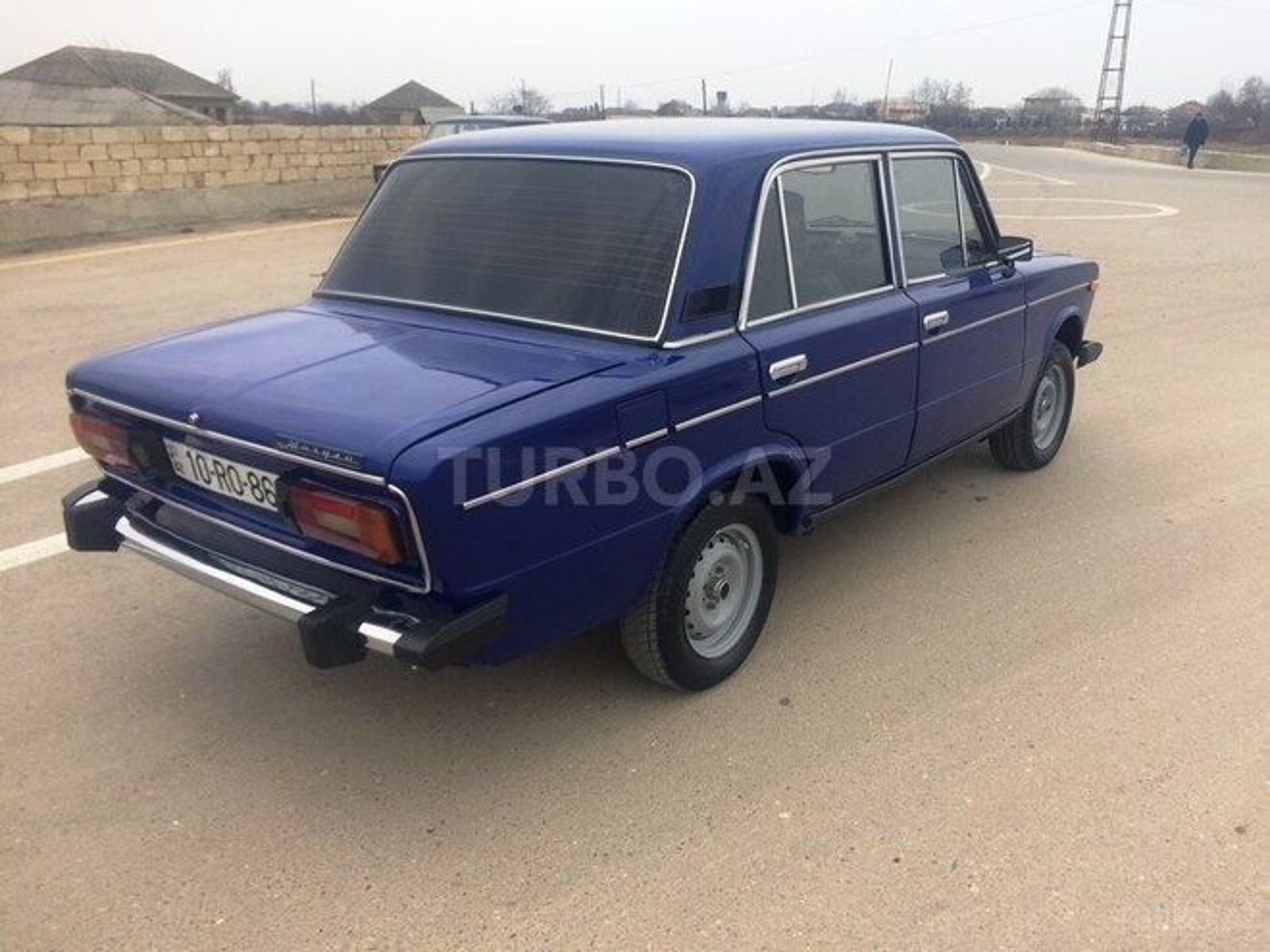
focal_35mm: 29
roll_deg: -0.9
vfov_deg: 48.2
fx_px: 1064
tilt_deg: -16.5
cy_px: 476
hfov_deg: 61.7
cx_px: 635
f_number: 2.2
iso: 32
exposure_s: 1/102
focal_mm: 4.15
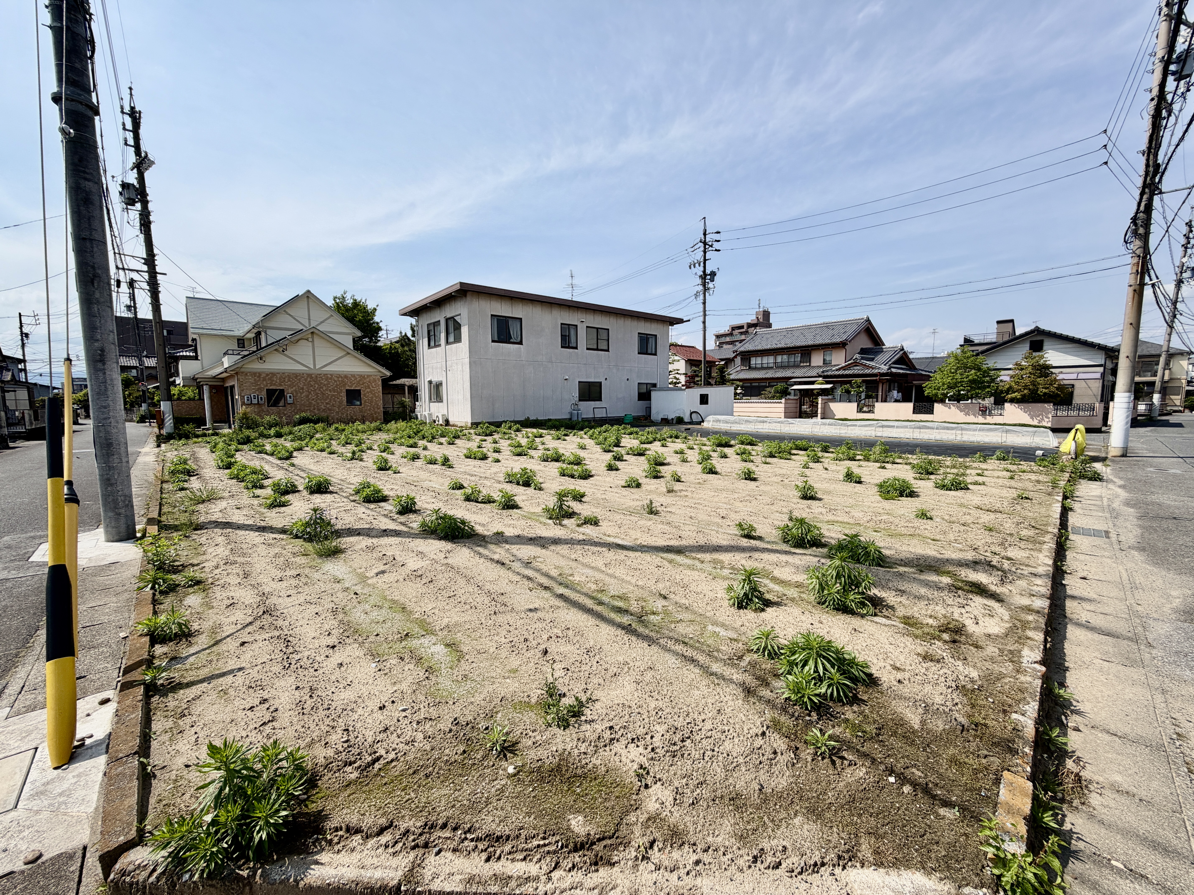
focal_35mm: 14
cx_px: 597
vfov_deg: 85.7
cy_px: 448
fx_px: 483
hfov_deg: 102.1
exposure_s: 1/1312
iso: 20
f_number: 2.2
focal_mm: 2.22
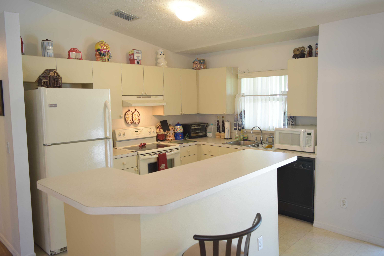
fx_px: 288
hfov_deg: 67.4
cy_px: 128
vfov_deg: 47.9
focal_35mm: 27
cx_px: 192
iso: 400
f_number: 3.5
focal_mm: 18
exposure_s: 1/15
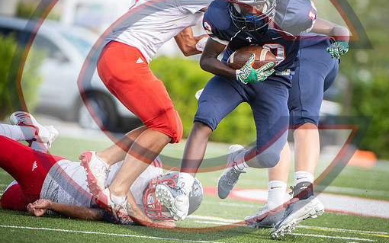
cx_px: 308
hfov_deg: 3.0
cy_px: 125
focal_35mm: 695
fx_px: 7370
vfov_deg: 1.9
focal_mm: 400
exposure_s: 1/1000
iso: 900
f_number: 4
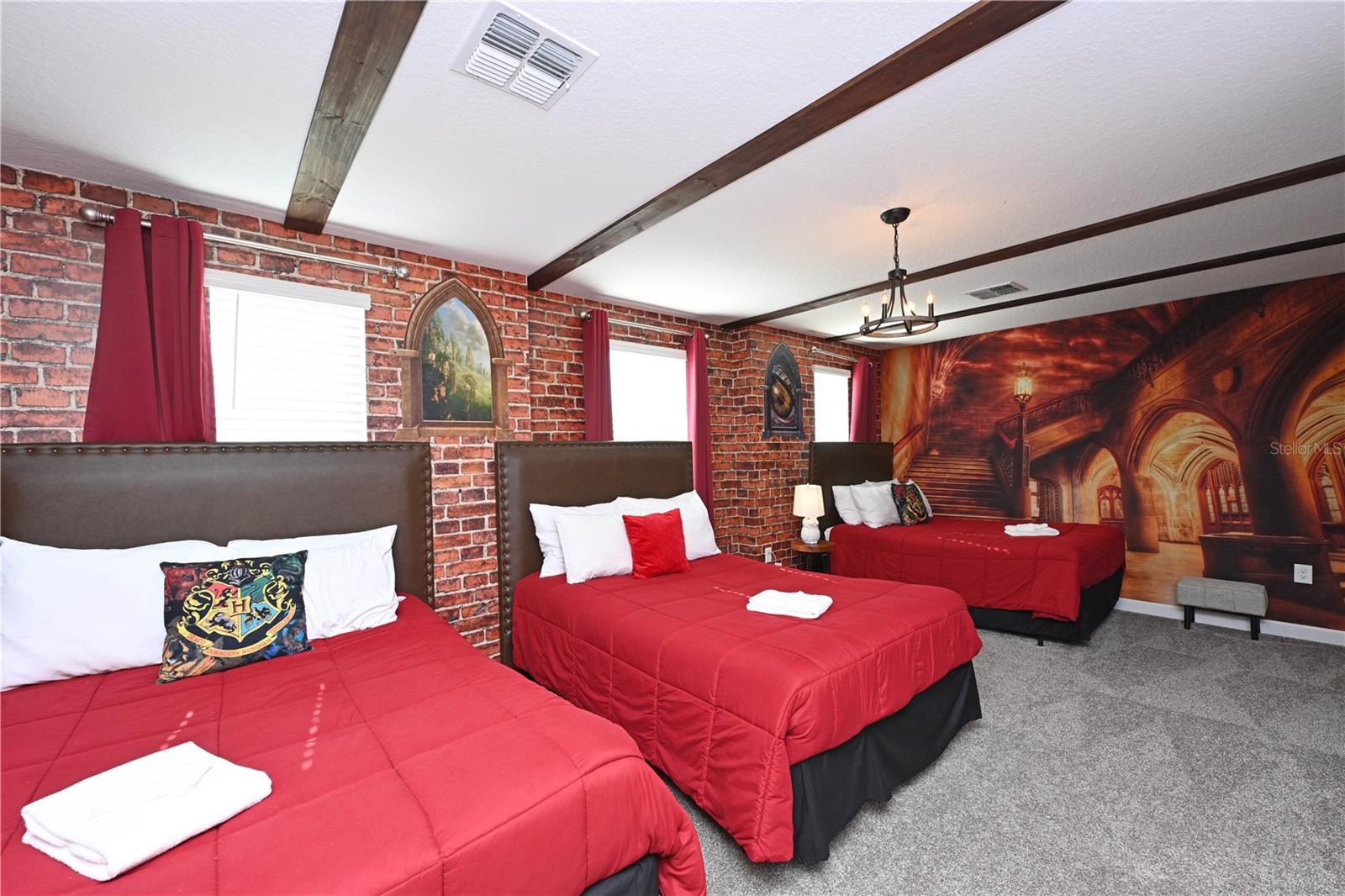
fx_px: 523
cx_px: 672
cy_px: 448
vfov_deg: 81.2
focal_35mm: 14
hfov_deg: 104.3
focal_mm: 14
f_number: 10
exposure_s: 1/60
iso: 800
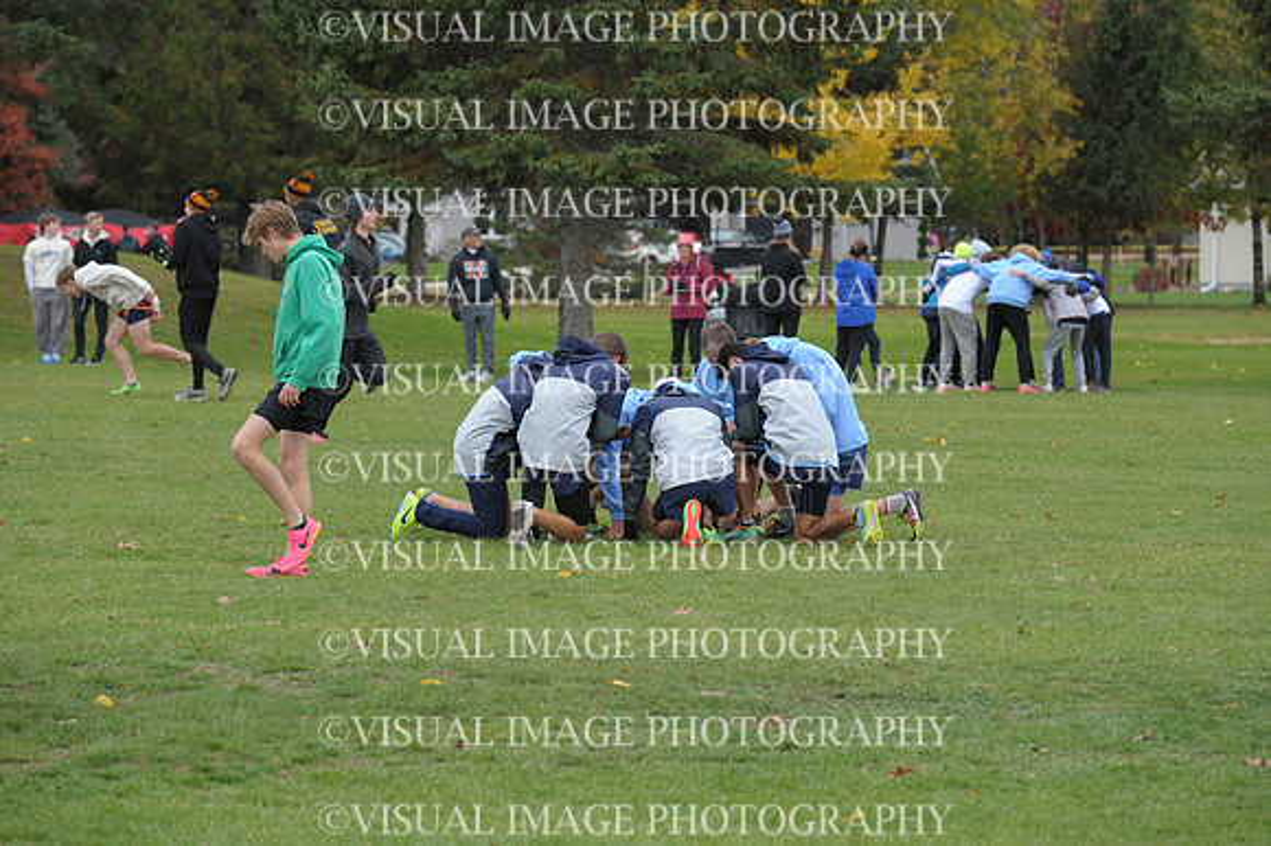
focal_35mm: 200
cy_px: 423
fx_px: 7057
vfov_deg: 6.9
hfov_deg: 10.3
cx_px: 636
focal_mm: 200
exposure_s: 1/800
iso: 1000
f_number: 6.3
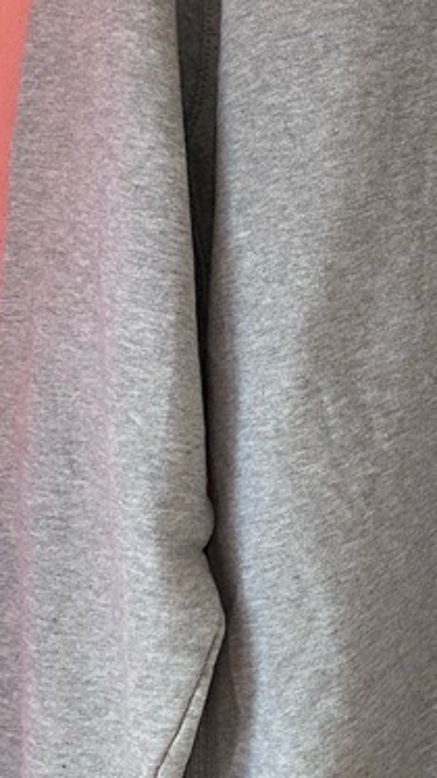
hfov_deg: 15.8
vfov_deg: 30.0
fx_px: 1444
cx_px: 660
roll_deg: -3.4
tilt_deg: -6.1
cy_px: 281
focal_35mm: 70
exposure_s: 1/50
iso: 400
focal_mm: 6.86
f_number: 1.78
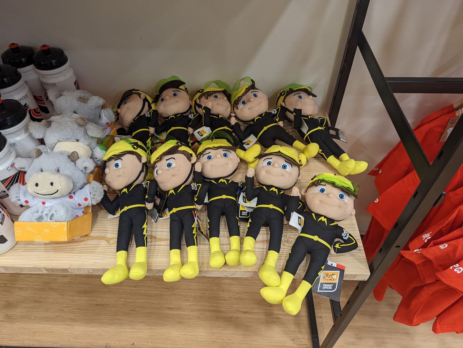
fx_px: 321
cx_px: 232
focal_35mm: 24
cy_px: 174
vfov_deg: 56.9
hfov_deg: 71.5
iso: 245
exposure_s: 1/173
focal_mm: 6.81
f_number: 1.85
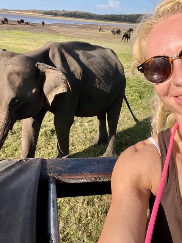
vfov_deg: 60.0
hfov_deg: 46.8
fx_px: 210
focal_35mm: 30
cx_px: 91
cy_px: 122
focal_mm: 2.71
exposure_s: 1/1080
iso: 32
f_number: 2.2
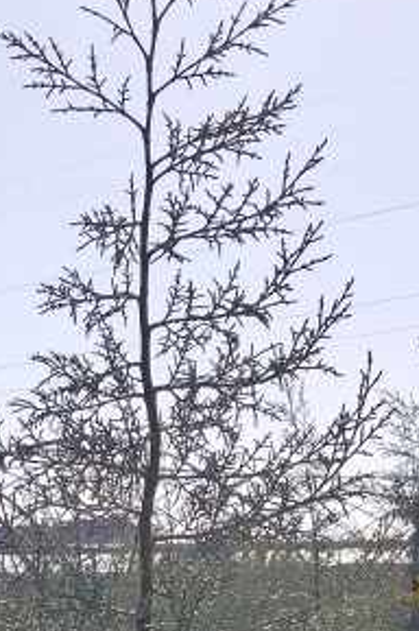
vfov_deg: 17.6
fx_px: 1750
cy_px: 1027
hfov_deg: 13.2
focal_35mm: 100
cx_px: -133
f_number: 1.8
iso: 80
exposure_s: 1/3408
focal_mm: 4.84
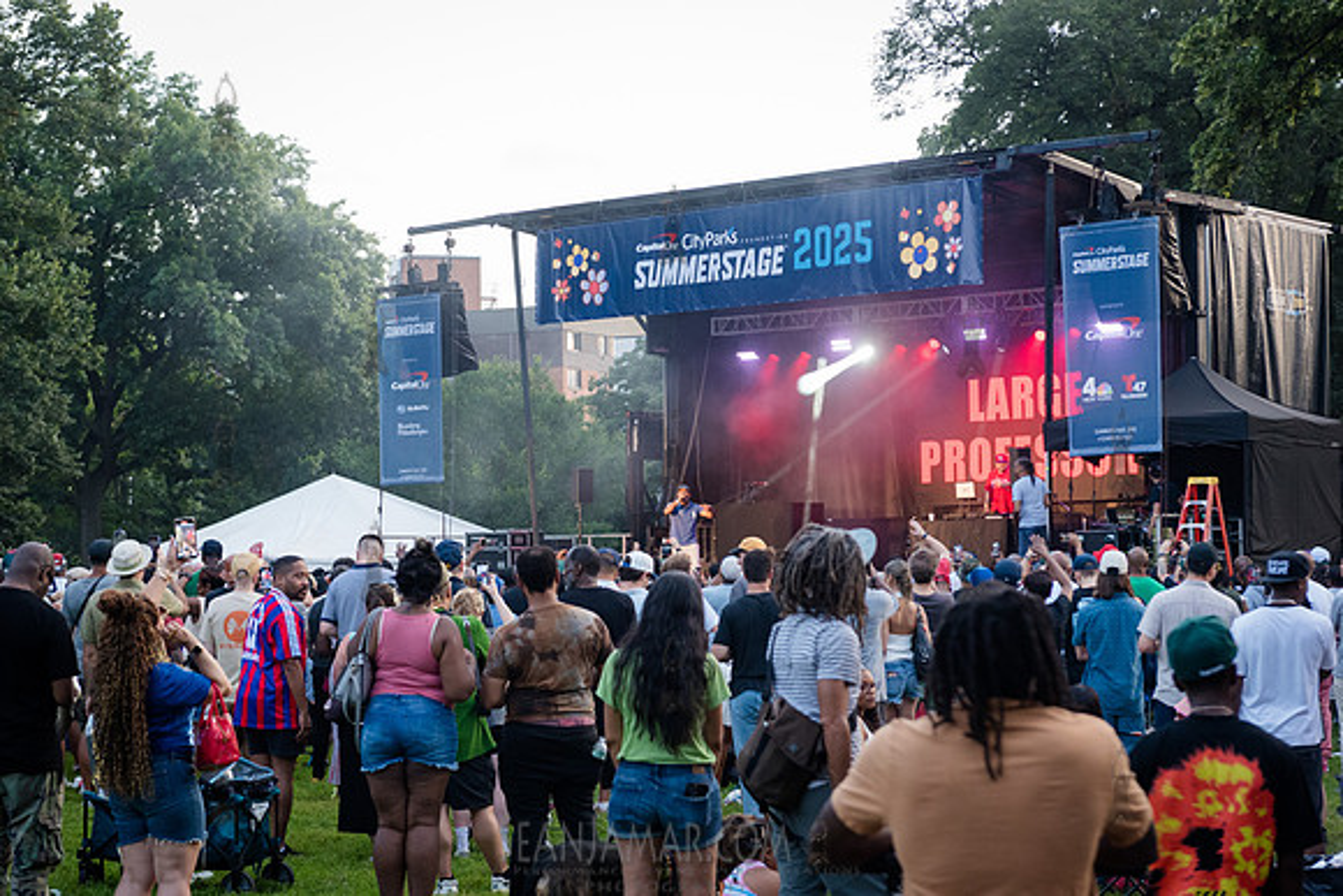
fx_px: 2842
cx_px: 672
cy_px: 448
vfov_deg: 17.9
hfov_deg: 26.6
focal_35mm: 76
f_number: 4.5
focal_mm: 70
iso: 2000
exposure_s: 1/400
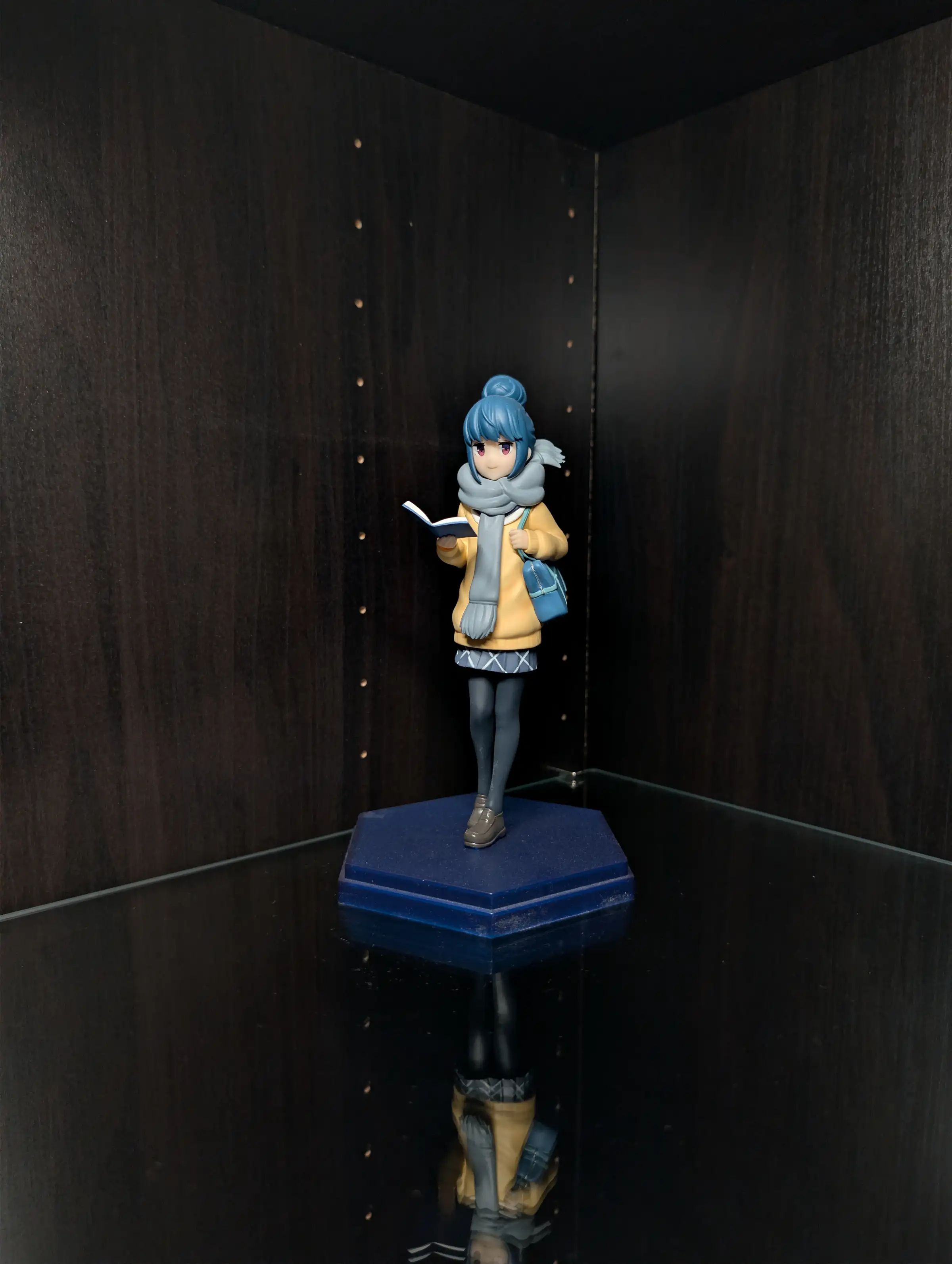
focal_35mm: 24
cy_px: 632
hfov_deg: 56.9
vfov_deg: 71.5
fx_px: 878
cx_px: 476
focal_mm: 6.9
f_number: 1.68
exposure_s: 1/16.5
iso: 47
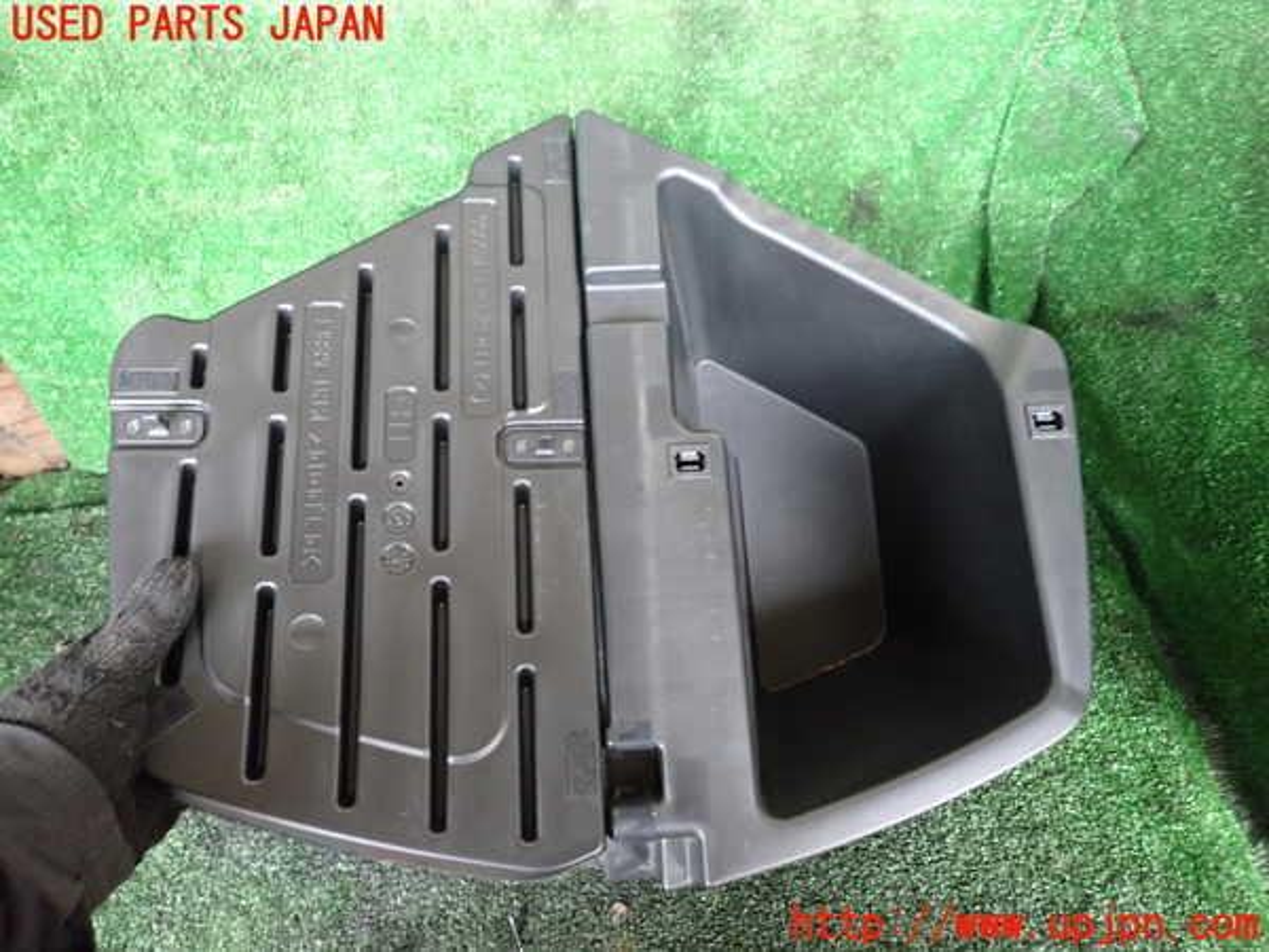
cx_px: 634
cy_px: 476
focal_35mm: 25
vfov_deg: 54.9
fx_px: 916
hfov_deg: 69.4
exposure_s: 1/30
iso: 500
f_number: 2
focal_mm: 4.5
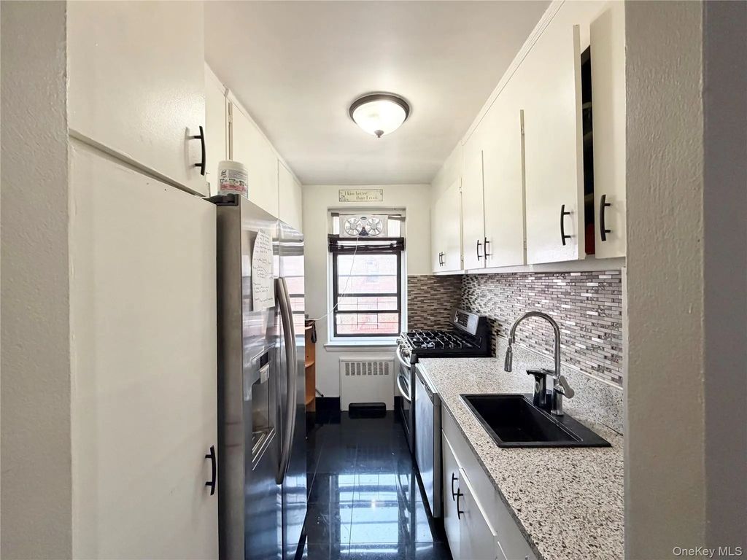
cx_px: 374
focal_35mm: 14
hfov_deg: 102.1
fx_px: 302
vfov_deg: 85.7
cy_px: 280
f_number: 2.2
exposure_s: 1/120
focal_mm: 2.22
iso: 250
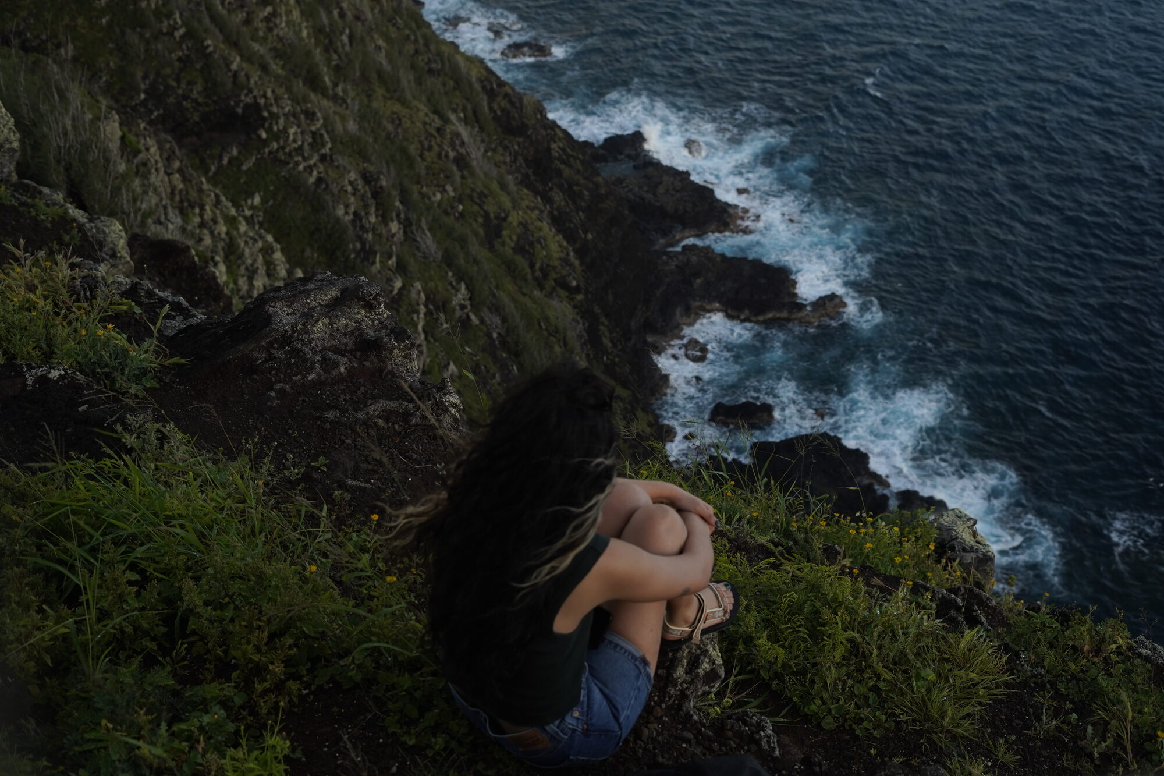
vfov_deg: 27.0
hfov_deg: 39.6
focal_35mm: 50
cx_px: 582
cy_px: 388
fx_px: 1616
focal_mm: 50
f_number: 5
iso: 800
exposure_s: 1/100
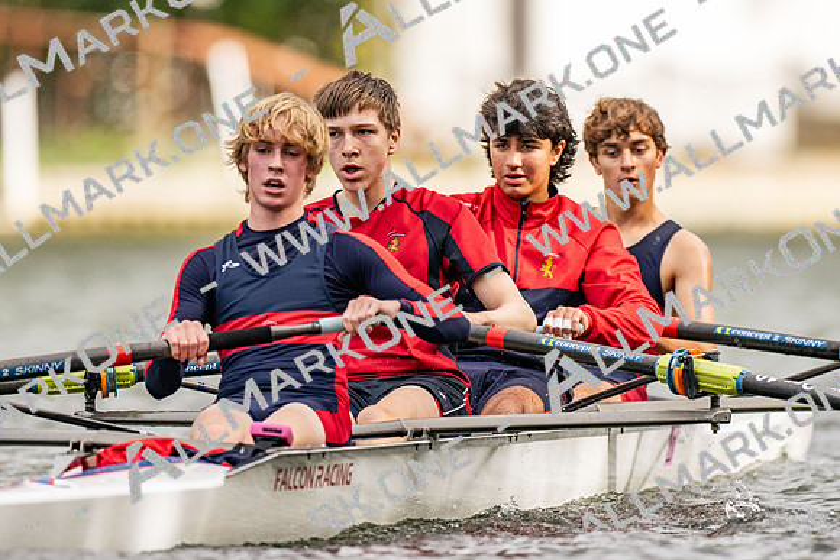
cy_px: 280
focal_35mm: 900
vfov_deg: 1.5
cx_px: 420
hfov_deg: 2.3
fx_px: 21015
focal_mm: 600
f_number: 4
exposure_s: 1/2500
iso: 360
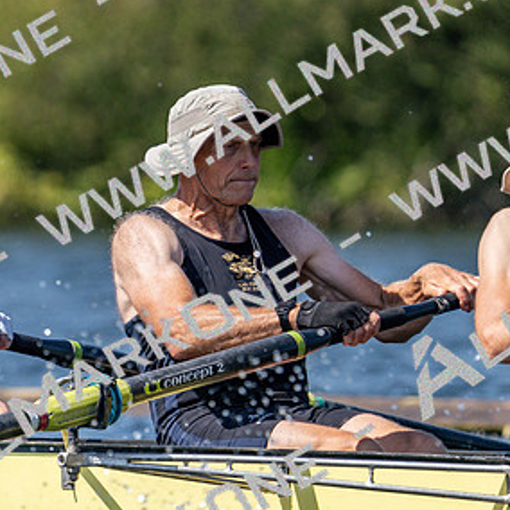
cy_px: 251
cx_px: 259
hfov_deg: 2.2
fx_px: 13385
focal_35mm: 803
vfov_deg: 2.2
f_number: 6.3
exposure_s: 1/2000
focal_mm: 463
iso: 320
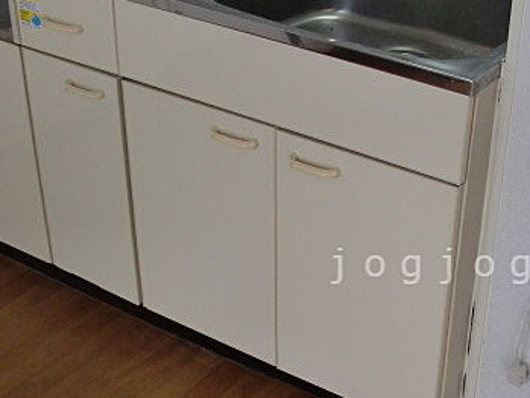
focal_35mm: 66
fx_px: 1011
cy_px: 266
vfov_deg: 22.2
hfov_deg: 28.7
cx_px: 434
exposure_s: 1/60
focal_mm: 6.3
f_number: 2.8
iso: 320
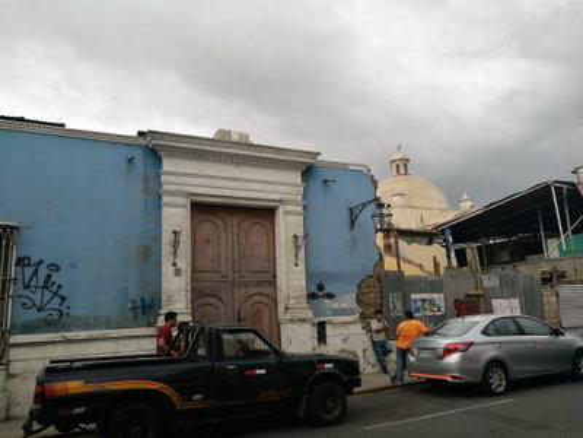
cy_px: 219
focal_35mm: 27
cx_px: 292
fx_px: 455
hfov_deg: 65.3
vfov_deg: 51.4
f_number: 2.2
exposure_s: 1/794
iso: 50
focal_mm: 4.5
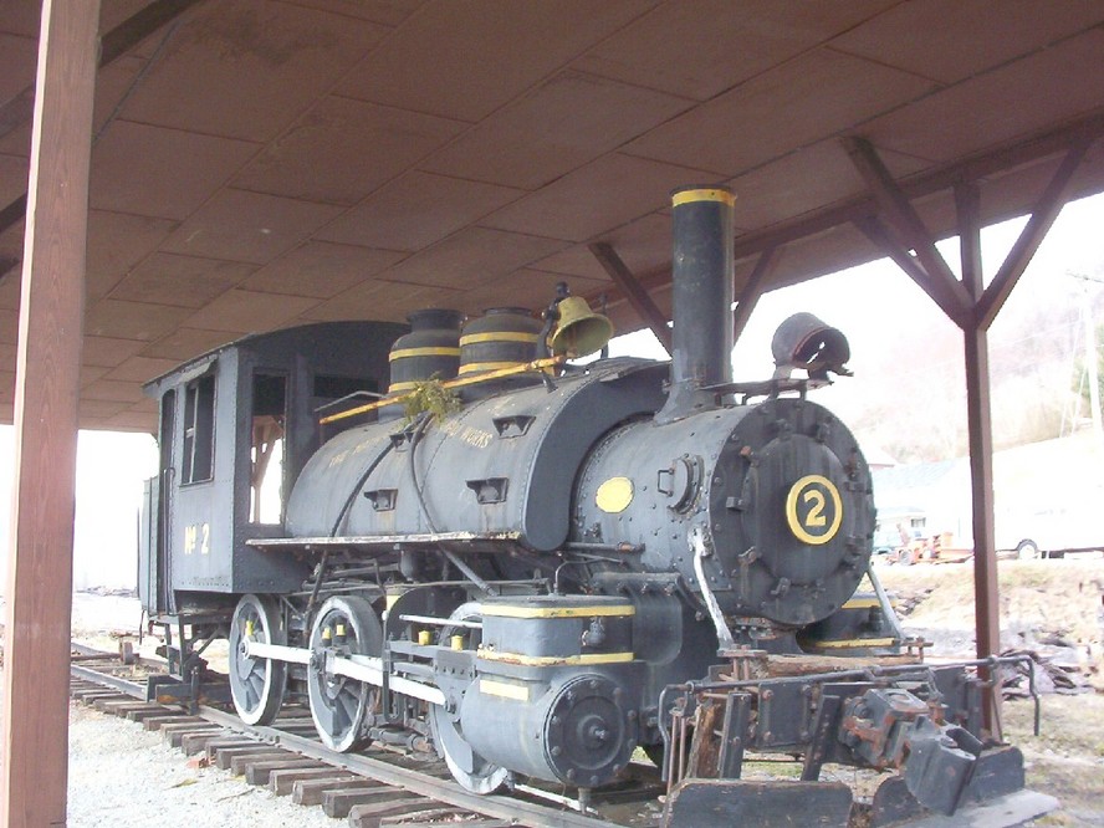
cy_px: 414
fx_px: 1244
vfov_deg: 36.8
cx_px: 552
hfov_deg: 47.9
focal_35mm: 39
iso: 100
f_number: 4.5
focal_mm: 6
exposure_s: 1/37.1
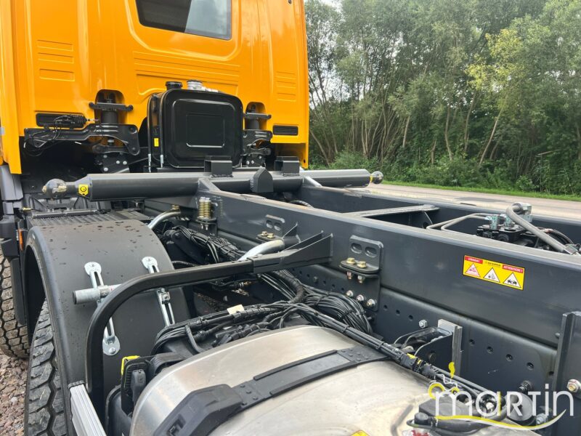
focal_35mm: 26
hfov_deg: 67.3
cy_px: 218
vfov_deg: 53.1
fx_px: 436
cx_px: 290
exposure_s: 1/775
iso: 50
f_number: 1.5
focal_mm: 5.7
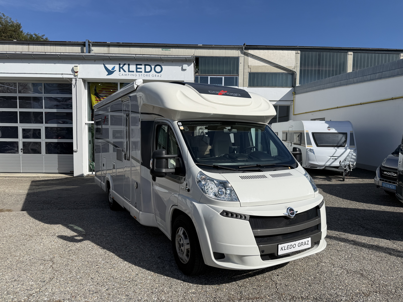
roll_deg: -1.3
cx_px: 202
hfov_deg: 71.6
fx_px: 279
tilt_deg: -3.8
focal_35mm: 24
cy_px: 151
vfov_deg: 56.8
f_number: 1.78
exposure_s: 1/8130
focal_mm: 6.76
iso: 80
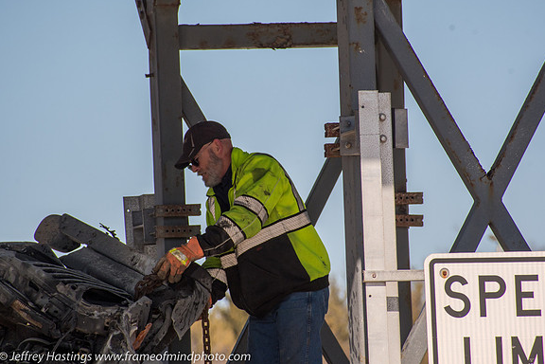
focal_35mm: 453
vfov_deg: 3.0
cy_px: 182
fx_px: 6857
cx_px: 272
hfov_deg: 4.6
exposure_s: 1/800
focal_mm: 300
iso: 250
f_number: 10
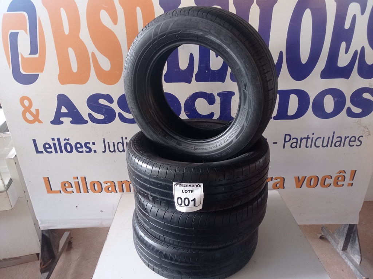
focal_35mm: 28
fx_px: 301
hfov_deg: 63.5
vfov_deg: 49.7
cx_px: 186
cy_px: 140
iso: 197
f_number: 1.79
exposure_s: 1/30
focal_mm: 4.7
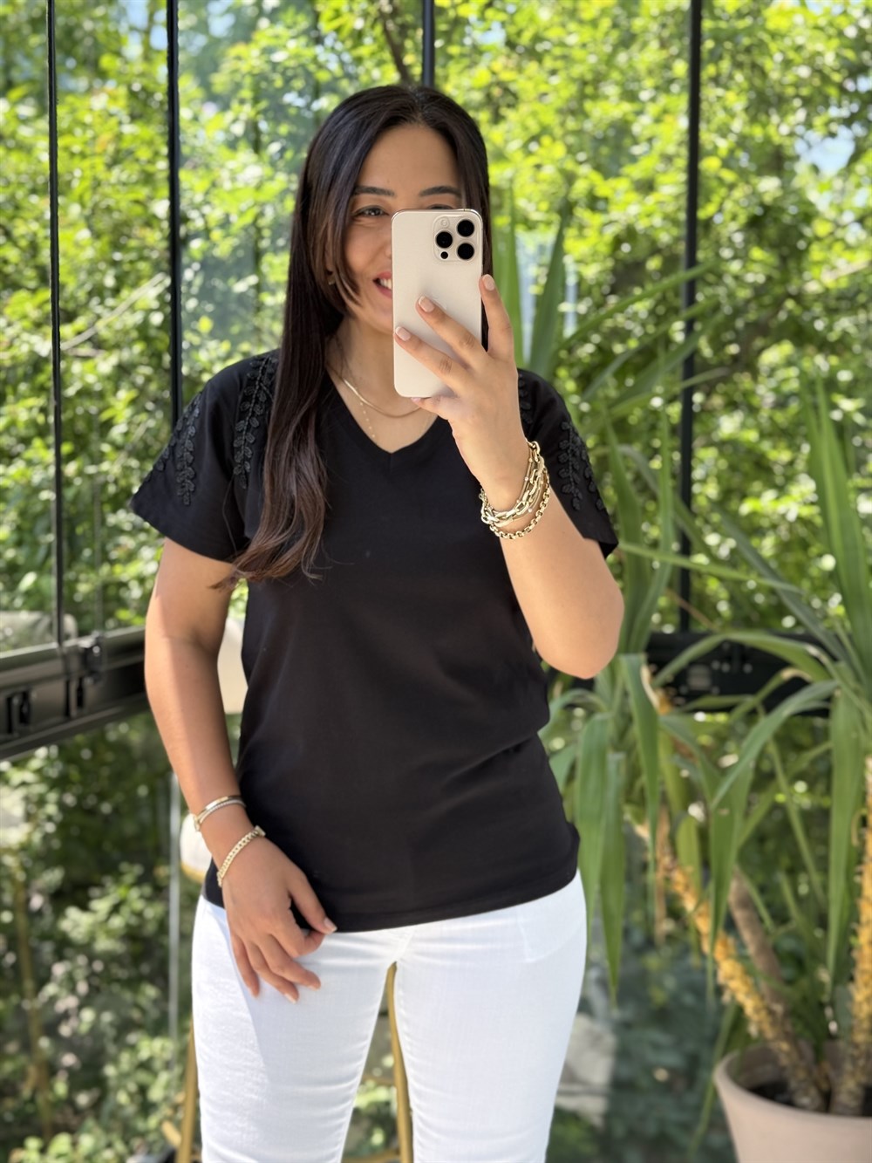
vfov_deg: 39.7
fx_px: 1612
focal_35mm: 48
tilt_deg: -19.5
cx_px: 436
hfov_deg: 30.3
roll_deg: -0.9
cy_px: 582
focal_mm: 6.76
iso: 64
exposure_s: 1/241
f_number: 1.78
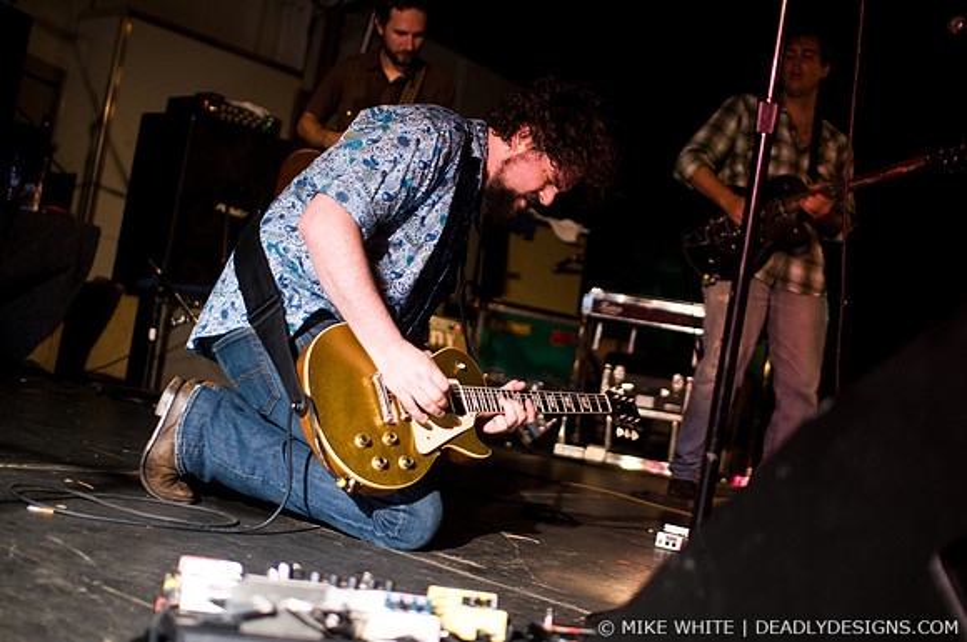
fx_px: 1207
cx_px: 484
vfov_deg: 29.8
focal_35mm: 45
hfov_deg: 43.7
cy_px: 321
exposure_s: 1/160
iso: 1000
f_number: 1.8
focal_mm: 30
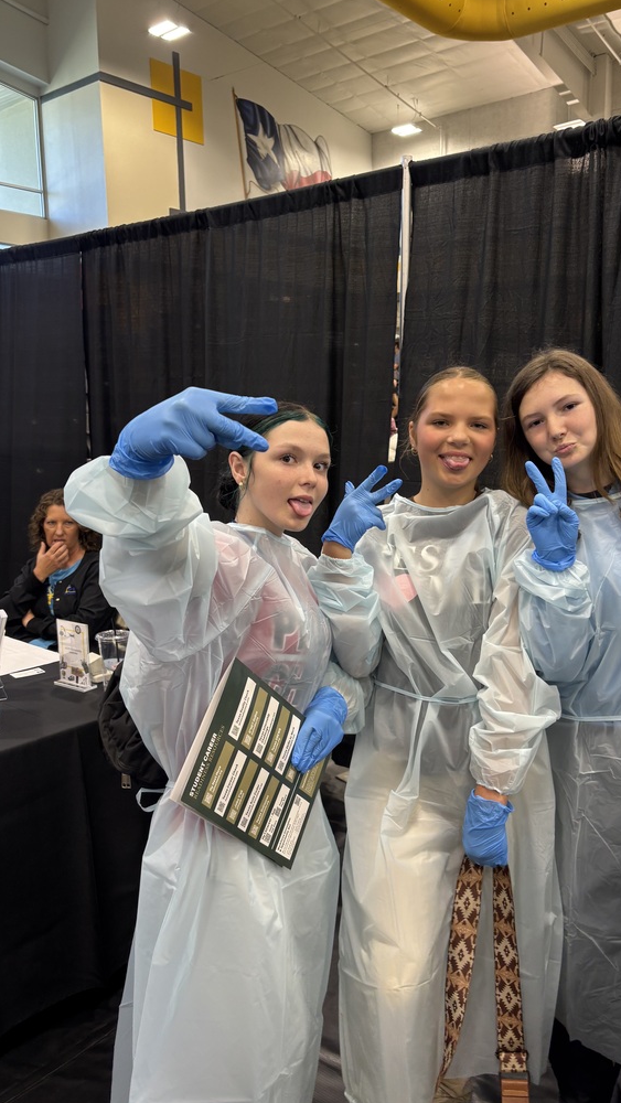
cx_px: 351
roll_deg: -0.7
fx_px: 848
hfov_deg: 40.1
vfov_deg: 66.0
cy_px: 542
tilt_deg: -9.5
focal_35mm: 29
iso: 80
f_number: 1.6
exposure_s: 1/60
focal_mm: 5.96
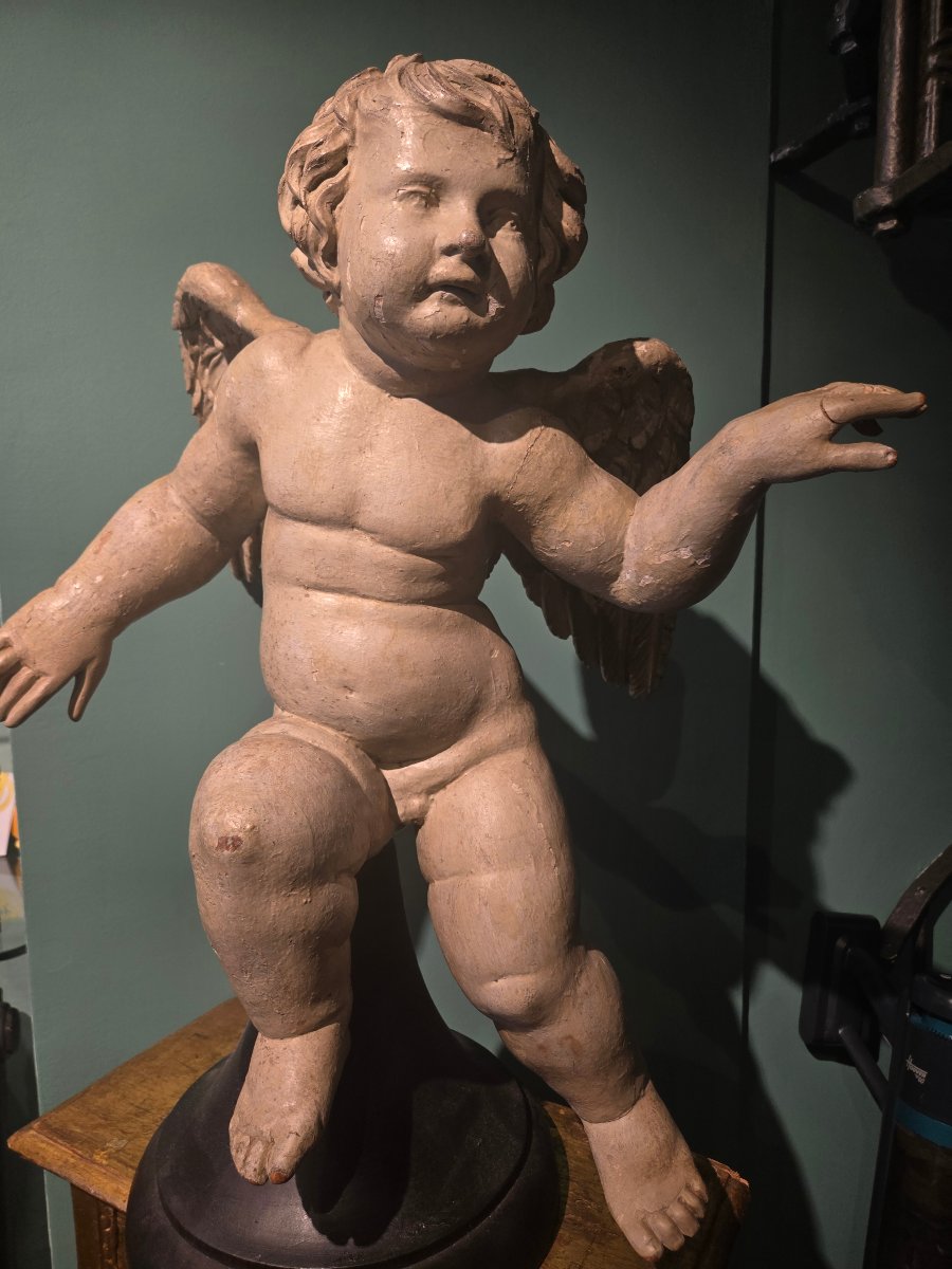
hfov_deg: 58.9
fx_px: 843
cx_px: 476
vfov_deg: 73.9
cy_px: 634
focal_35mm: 23
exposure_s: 1/100
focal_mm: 5.4
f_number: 1.8
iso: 80
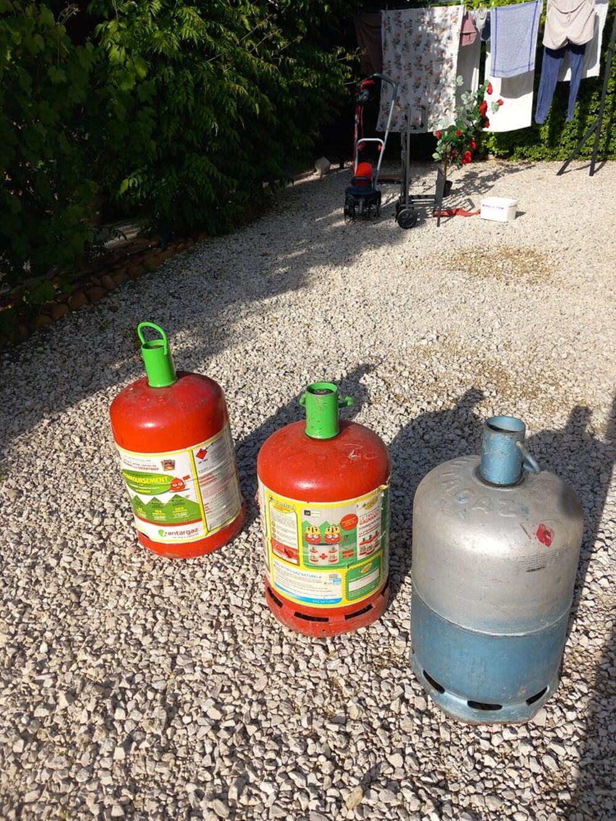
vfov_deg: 65.3
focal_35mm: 27
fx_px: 641
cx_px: 308
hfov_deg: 51.4
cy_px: 410
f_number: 1.8
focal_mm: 4
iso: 20
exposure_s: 1/463
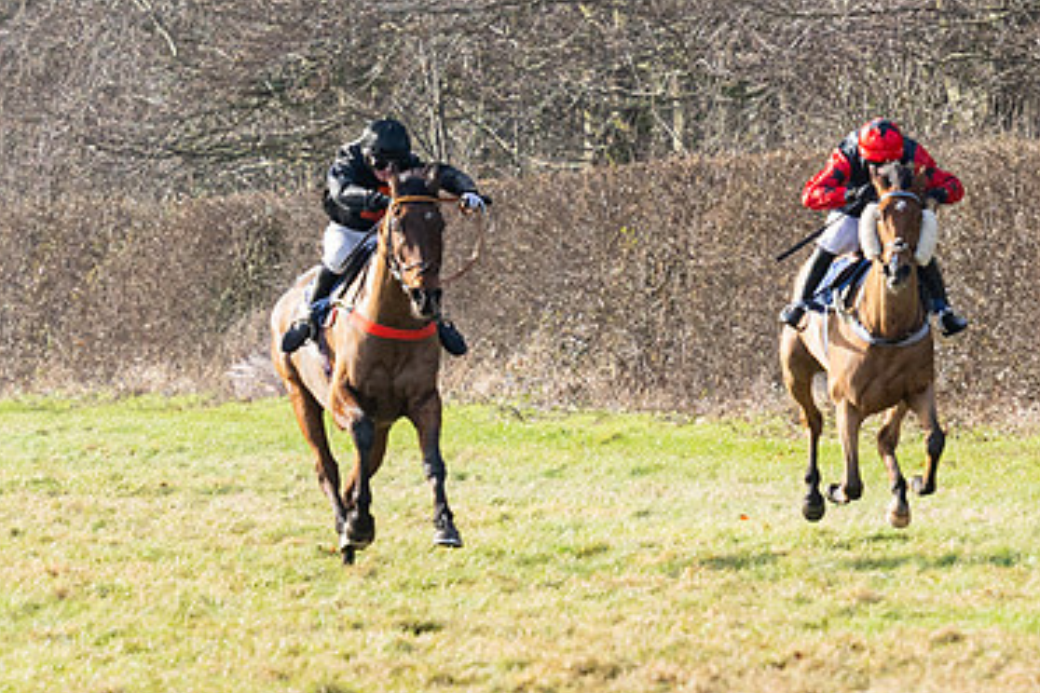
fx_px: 15599
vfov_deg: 2.5
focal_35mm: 540
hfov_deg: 3.8
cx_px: 409
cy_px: 444
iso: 400
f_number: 4
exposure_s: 1/2000
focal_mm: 125
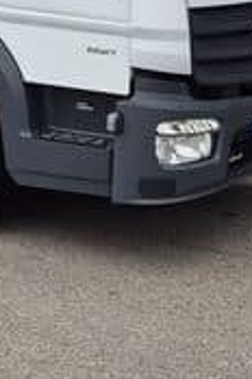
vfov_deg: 16.9
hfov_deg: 11.8
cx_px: -154
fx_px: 1155
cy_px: -181
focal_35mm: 110
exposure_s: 1/822
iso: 25
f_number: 1.8
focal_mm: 5.4
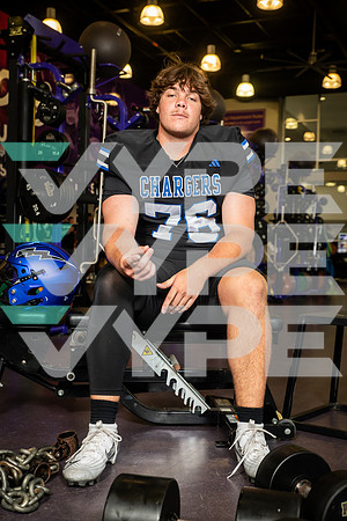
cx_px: 174
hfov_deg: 28.1
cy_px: 260
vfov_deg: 41.1
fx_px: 694
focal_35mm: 48
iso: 500
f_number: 5.6
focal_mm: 48
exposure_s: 1/250
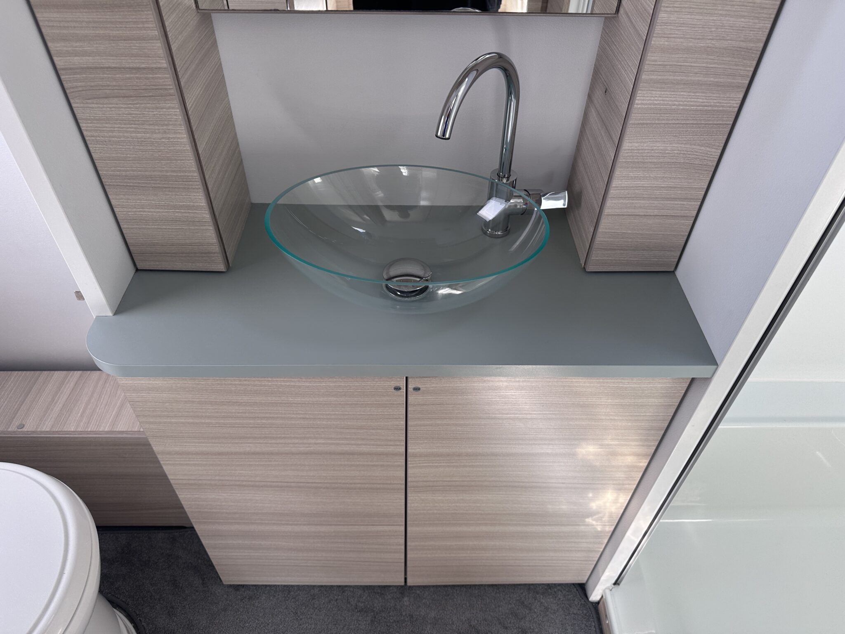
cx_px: 422
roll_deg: -0.2
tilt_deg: -43.9
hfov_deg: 71.6
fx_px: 586
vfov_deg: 56.8
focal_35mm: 24
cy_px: 317
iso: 80
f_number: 1.78
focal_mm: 6.86
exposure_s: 1/121
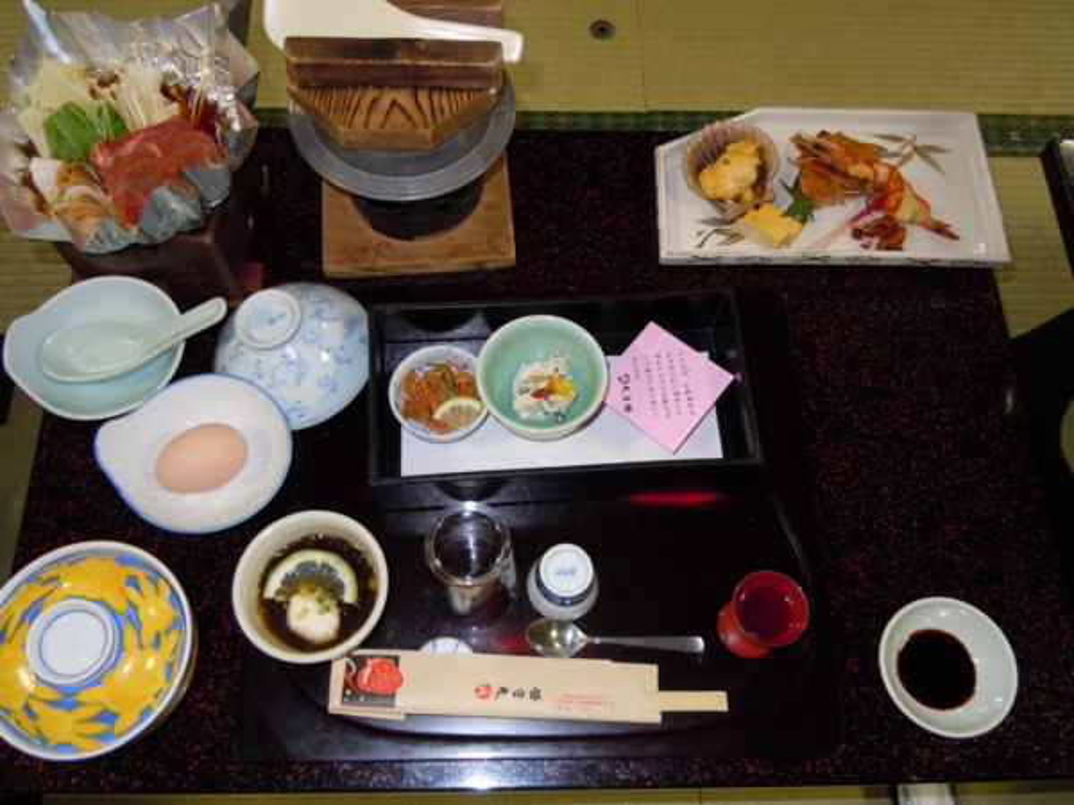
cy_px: 402
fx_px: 931
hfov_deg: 60.0
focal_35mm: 30
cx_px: 537
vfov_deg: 46.8
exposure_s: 1/30
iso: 200
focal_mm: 5.4
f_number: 3.5
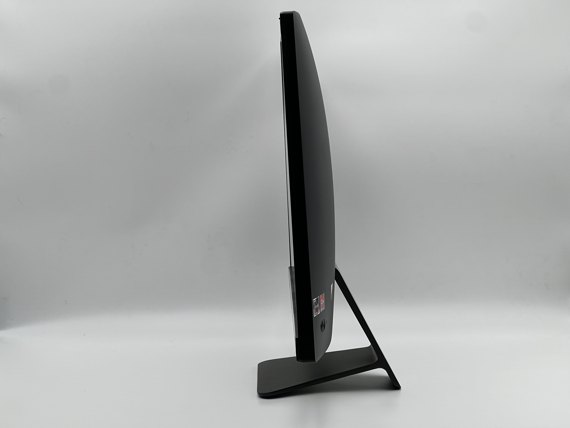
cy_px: 214
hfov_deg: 25.3
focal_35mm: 77
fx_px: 1268
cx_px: 285
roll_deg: +0.7
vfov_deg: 19.1
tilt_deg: -4.7
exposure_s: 1/99
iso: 40
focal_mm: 9
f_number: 2.8
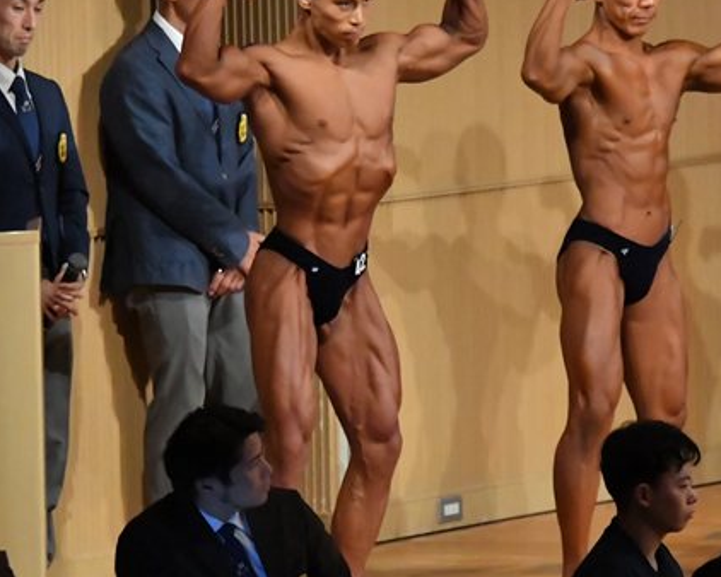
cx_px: 385
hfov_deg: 4.7
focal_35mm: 413
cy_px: 311
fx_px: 8817
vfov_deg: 3.8
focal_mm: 160
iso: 11400
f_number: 5.6
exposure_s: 1/400
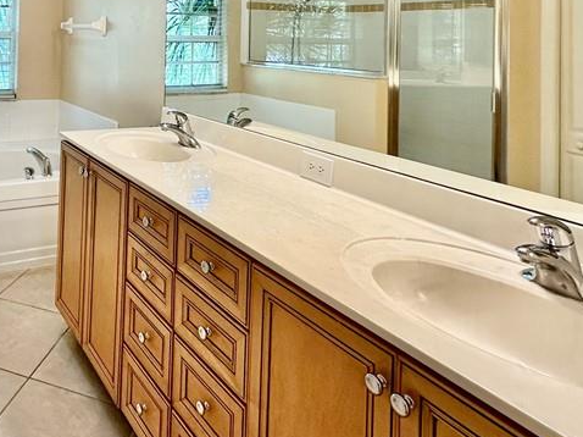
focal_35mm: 30
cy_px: 26
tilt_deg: +1.1
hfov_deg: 54.9
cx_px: 100
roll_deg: -1.6
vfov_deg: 42.0
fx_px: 505
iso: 160
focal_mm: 2.22
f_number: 2.2
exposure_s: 1/120
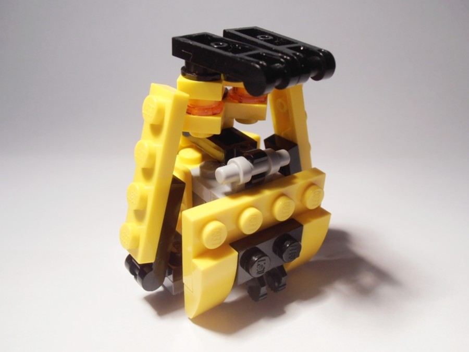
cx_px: 234
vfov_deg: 38.7
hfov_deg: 50.1
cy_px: 176
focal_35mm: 37
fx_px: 501
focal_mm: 6.61
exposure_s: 1/80
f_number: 3.9
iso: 80
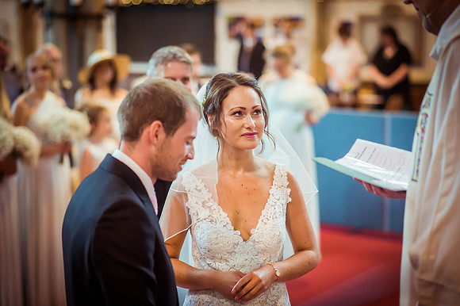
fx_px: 1085
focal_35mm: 85
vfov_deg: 16.1
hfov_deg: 23.9
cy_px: 153
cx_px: 230
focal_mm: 85
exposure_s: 1/500
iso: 4500
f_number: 2.2
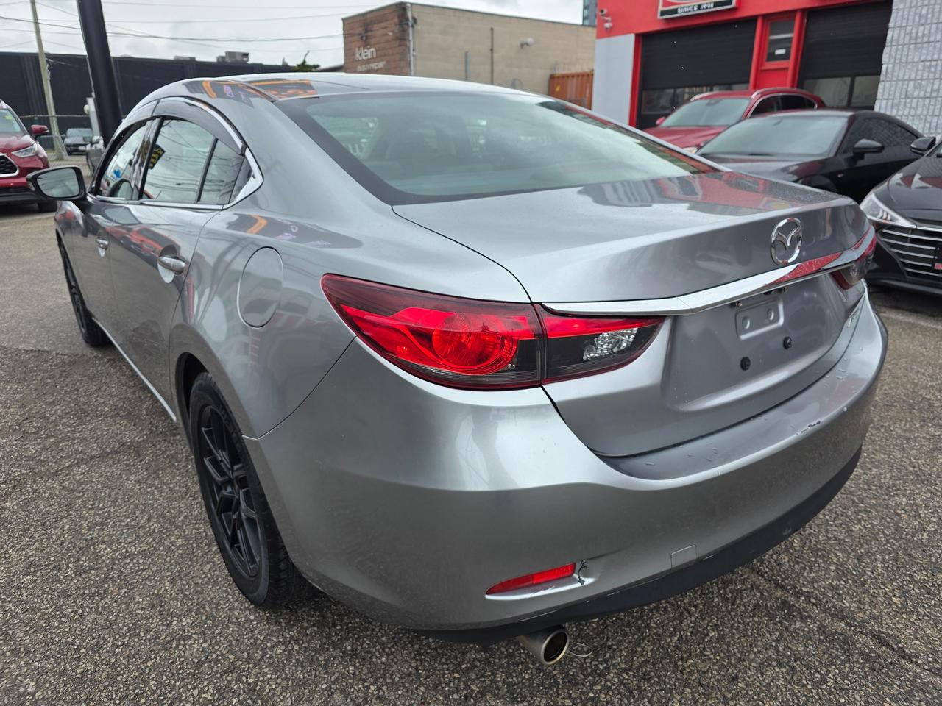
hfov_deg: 73.9
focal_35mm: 23
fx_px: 626
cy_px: 353
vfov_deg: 58.9
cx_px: 471
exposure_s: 1/1593
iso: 80
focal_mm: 6.3
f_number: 1.7
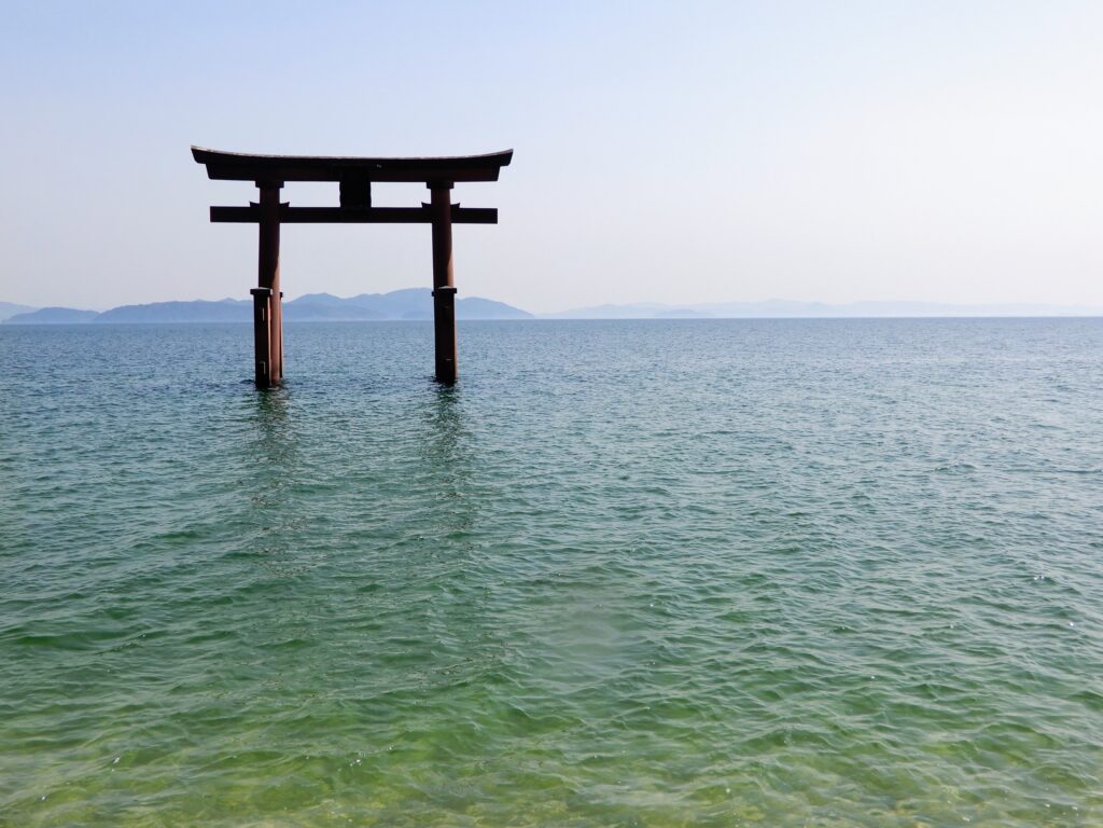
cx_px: 552
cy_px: 414
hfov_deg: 49.0
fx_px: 1211
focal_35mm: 38
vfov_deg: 37.7
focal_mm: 6.8
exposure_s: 1/1000
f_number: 4
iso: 80
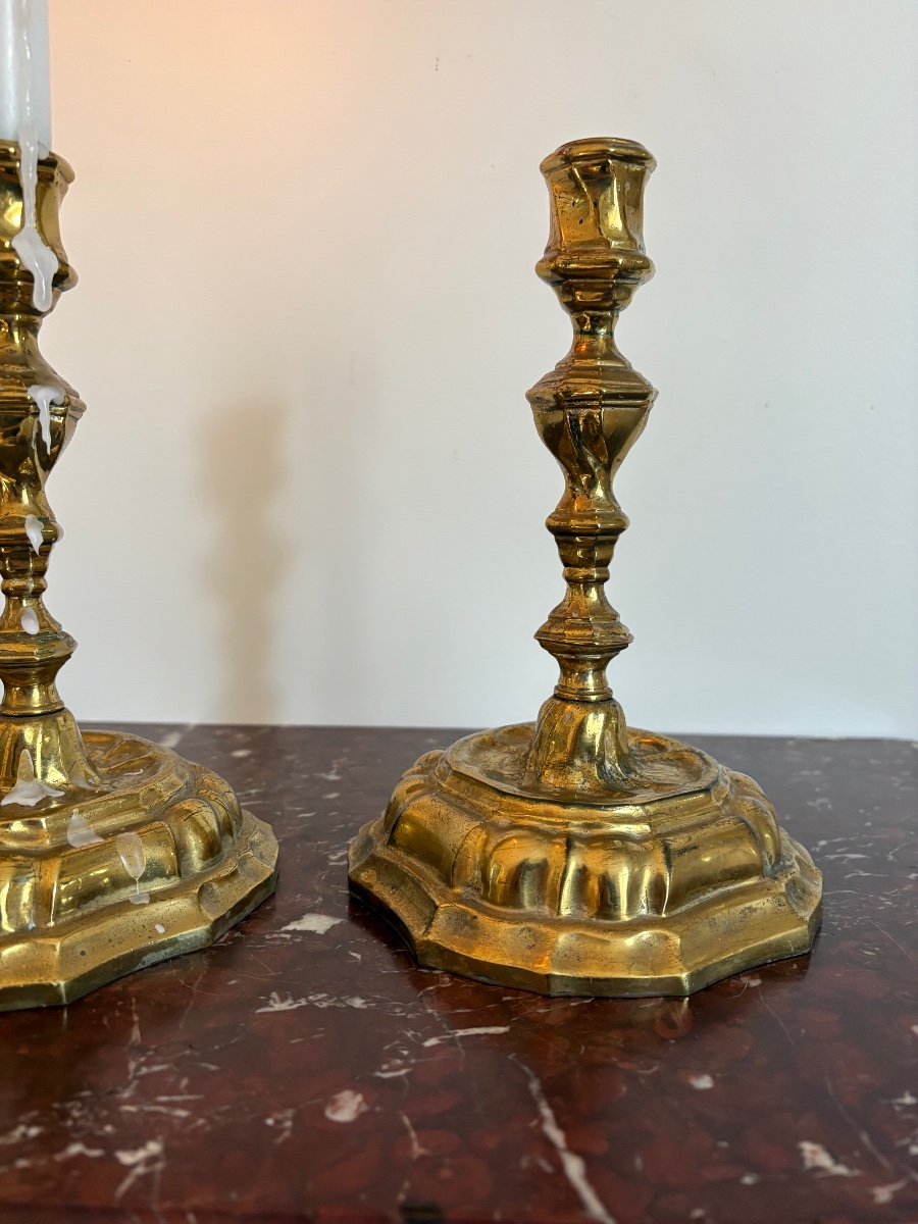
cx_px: 459
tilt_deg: -9.4
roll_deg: -1.6
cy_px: 612
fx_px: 919
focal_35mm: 26
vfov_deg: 67.3
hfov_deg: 53.1
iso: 250
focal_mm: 5.96
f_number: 1.6
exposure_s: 1/60
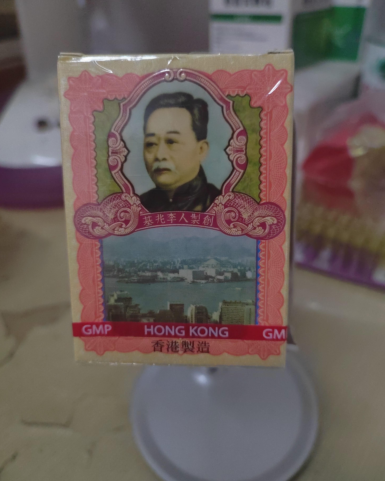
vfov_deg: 70.3
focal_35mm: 24
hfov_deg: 58.8
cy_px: 238
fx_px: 342
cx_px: 193
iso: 3463
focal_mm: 5.52
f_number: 1.9
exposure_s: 1/60
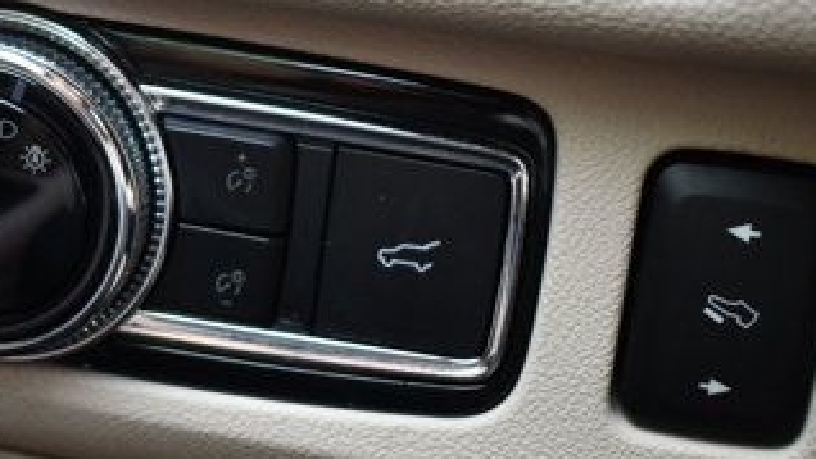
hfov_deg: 26.9
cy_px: 150
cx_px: 228
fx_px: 1688
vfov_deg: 15.5
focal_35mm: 78
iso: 1000
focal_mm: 25
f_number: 4
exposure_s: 1/125
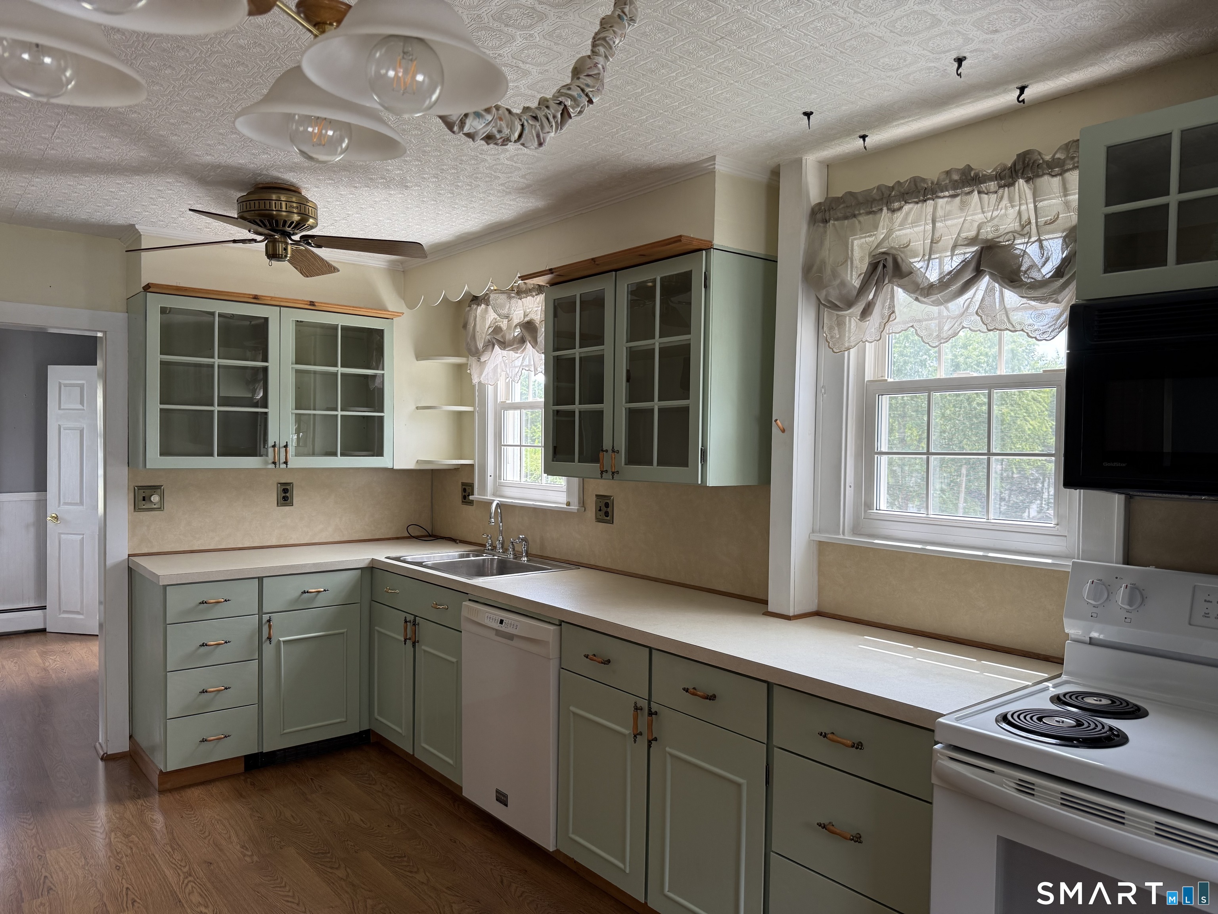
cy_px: 457
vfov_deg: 56.8
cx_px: 609
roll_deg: -0.6
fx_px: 844
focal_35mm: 24
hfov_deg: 71.6
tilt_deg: -1.5
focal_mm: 6.76
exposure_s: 1/314
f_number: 1.78
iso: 100
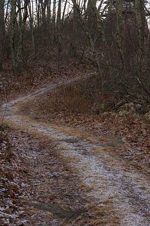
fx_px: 683
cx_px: 103
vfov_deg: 18.8
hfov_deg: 12.5
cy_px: 108
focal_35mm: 109
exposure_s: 1/125
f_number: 6.3
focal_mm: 40
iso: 100
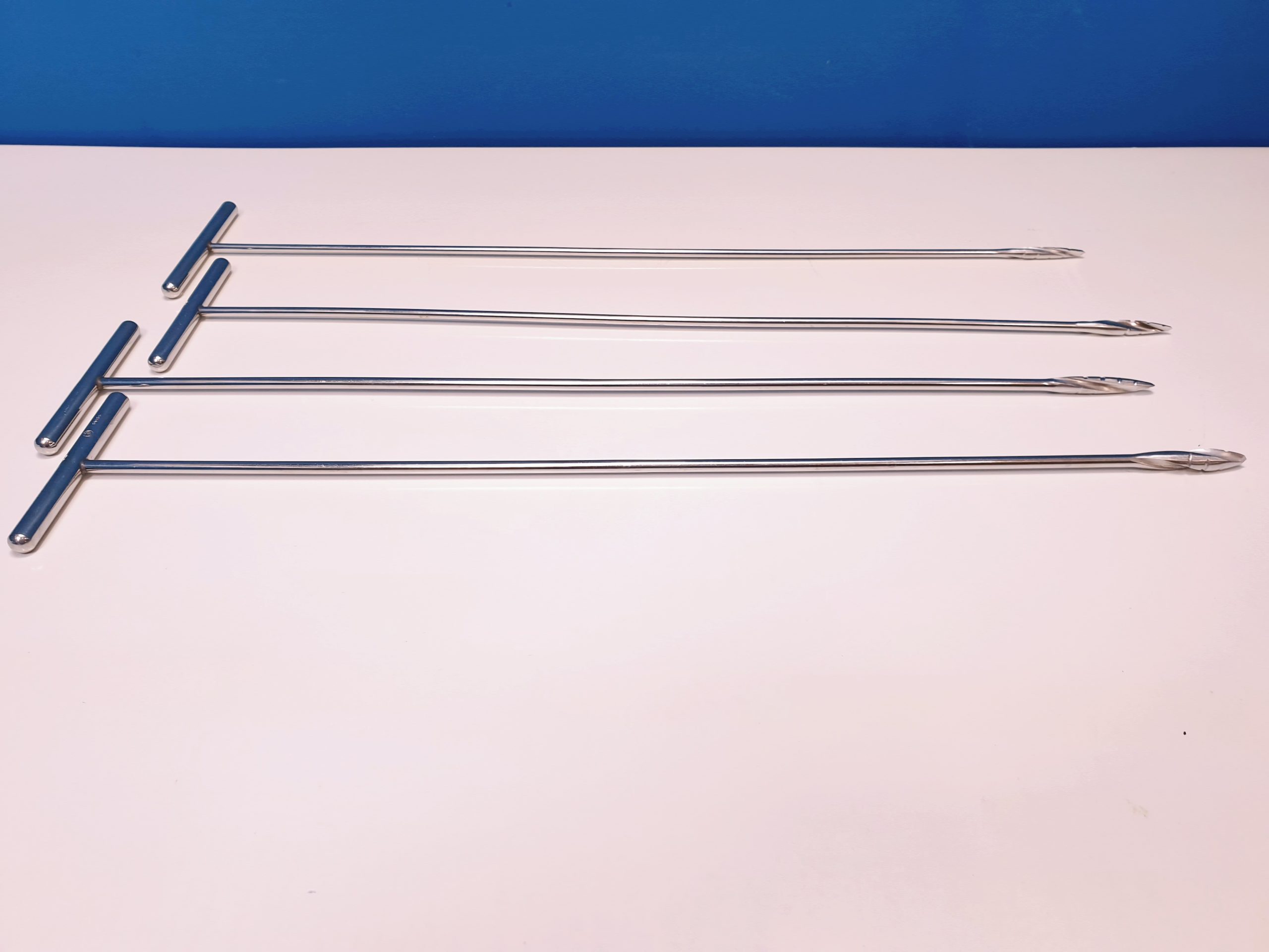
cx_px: 634
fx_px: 953
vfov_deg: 53.1
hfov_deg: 67.3
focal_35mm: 26
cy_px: 476
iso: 64
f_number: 2.4
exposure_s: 1/50
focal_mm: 4.3
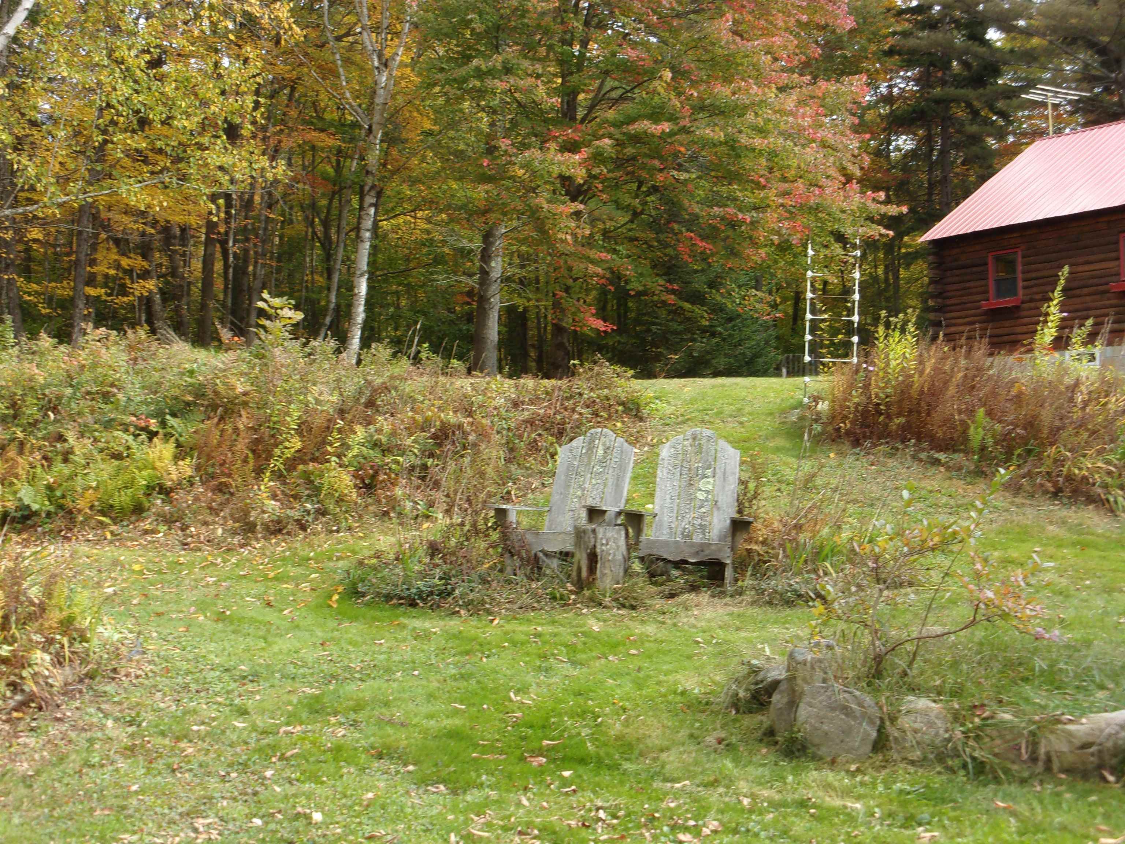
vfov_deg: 27.5
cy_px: 422
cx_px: 562
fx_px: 1722
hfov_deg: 36.2
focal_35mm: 53
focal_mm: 9.5
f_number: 4.9
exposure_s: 1/70
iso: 80
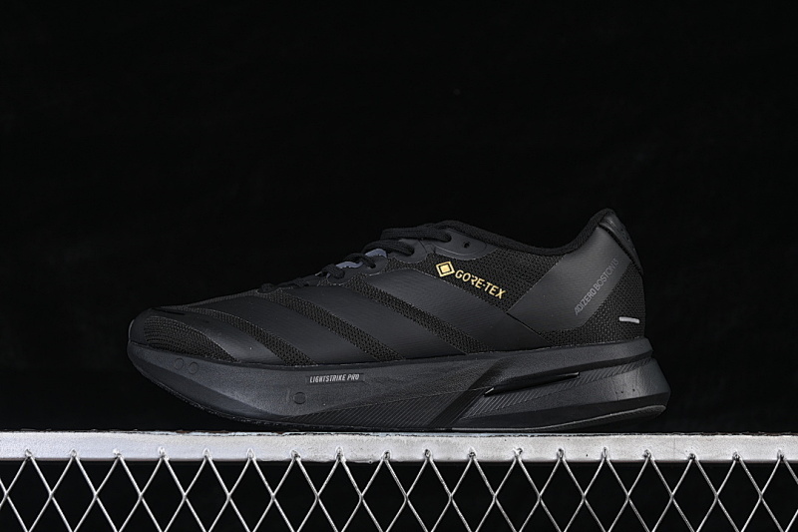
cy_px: 266
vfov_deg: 18.2
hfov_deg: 27.0
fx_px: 1662
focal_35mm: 75
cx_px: 399
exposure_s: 1/60
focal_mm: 50
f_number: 6.3
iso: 160
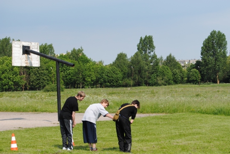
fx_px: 637
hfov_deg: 20.4
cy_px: 83
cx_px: 138
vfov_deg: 13.8
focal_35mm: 100
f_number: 8
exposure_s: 1/250
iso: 100
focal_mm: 55
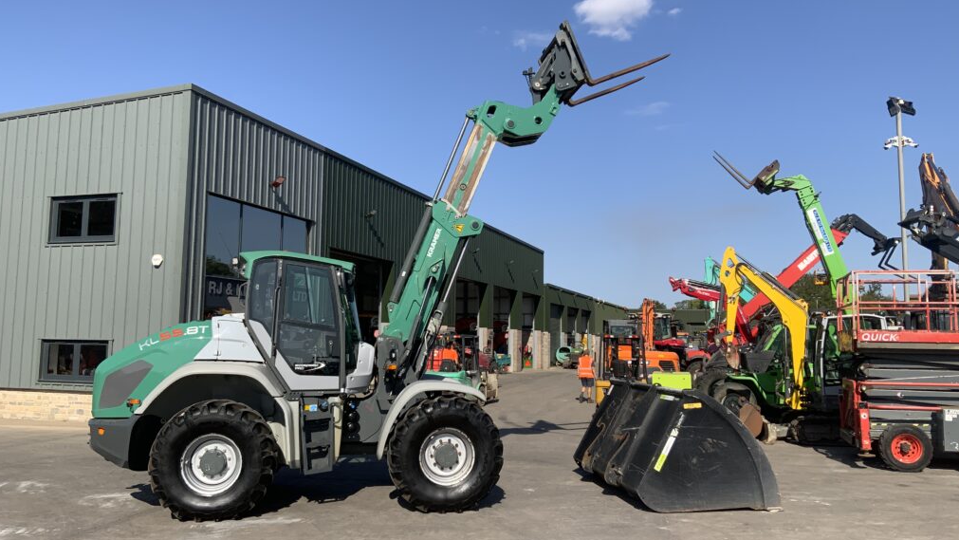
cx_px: 480
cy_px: 257
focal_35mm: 32
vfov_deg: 36.7
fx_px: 814
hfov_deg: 61.0
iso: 16
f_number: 1.8
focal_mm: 3
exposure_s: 1/2058
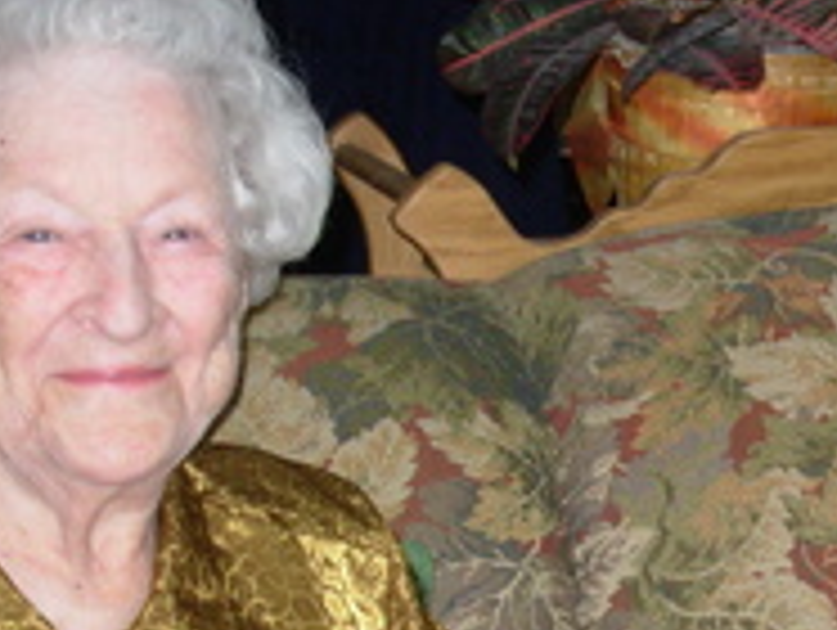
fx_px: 3898
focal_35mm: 161
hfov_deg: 12.2
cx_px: 729
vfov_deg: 9.2
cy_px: 592
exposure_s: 1/69.8
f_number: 3.4
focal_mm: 10.5
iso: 84
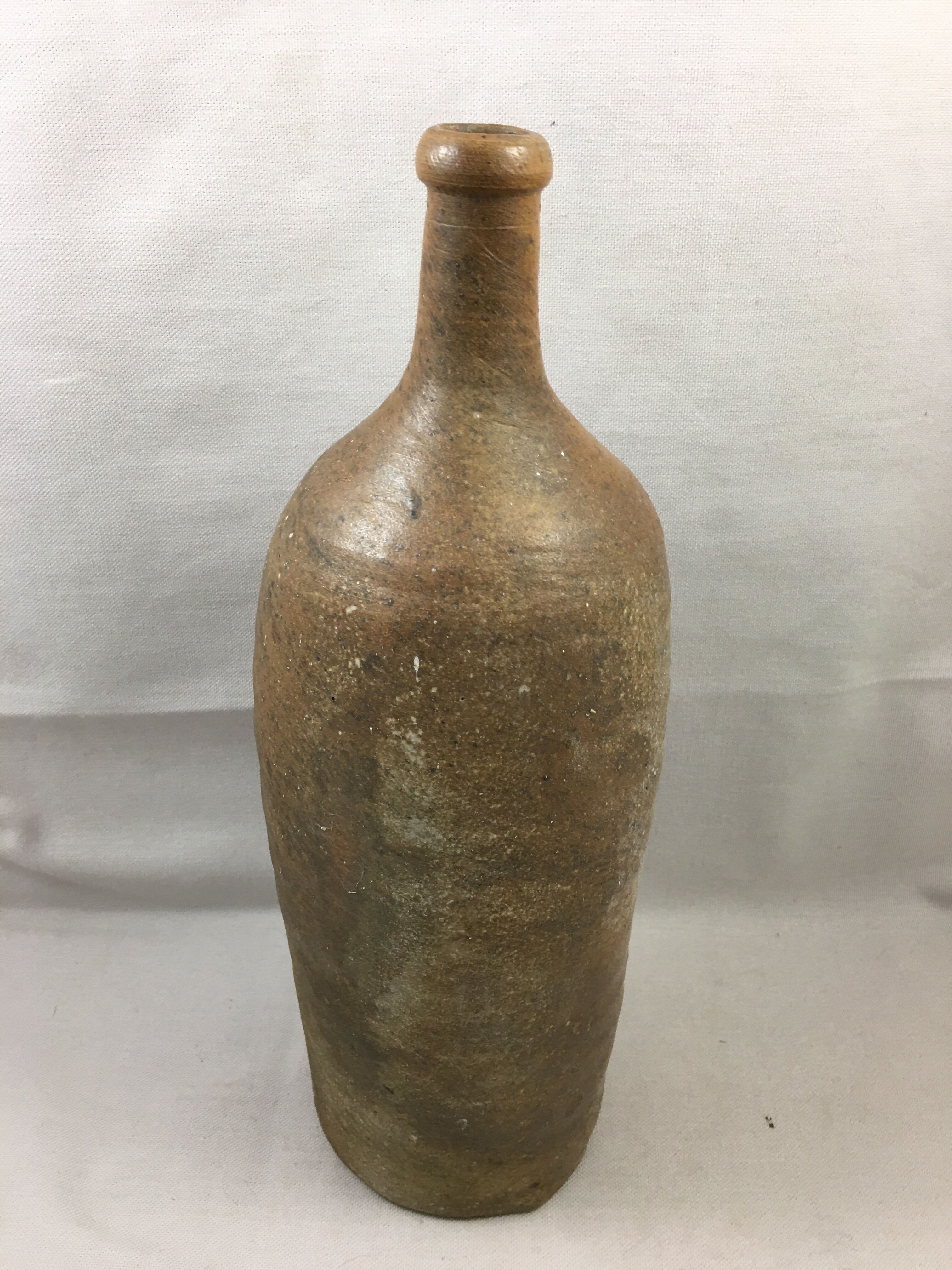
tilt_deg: -29.0
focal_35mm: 29
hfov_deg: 48.2
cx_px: 476
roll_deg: +0.7
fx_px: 1063
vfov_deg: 61.7
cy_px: 635
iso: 40
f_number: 2.2
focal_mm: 4.15
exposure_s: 1/33
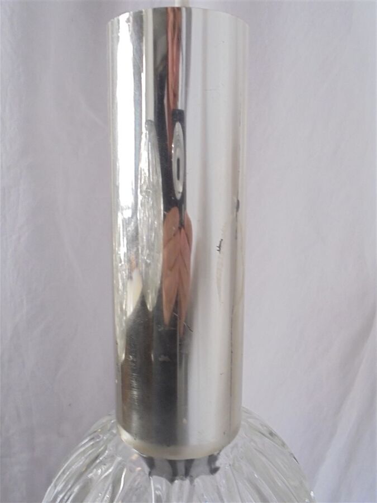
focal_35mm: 29
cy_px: 252
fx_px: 421
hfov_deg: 48.2
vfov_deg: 61.7
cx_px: 188
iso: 400
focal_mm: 5.3
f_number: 3.7
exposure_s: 1/30
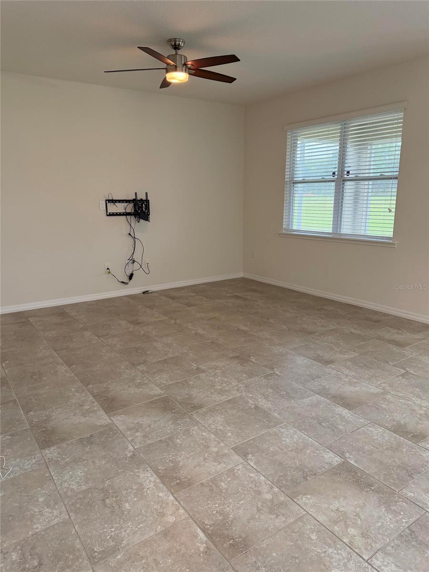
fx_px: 397
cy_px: 286
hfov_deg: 56.8
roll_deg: +0.8
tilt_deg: -10.3
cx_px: 214
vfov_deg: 71.6
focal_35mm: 24
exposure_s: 1/60
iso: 200
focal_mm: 6.76
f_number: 1.78
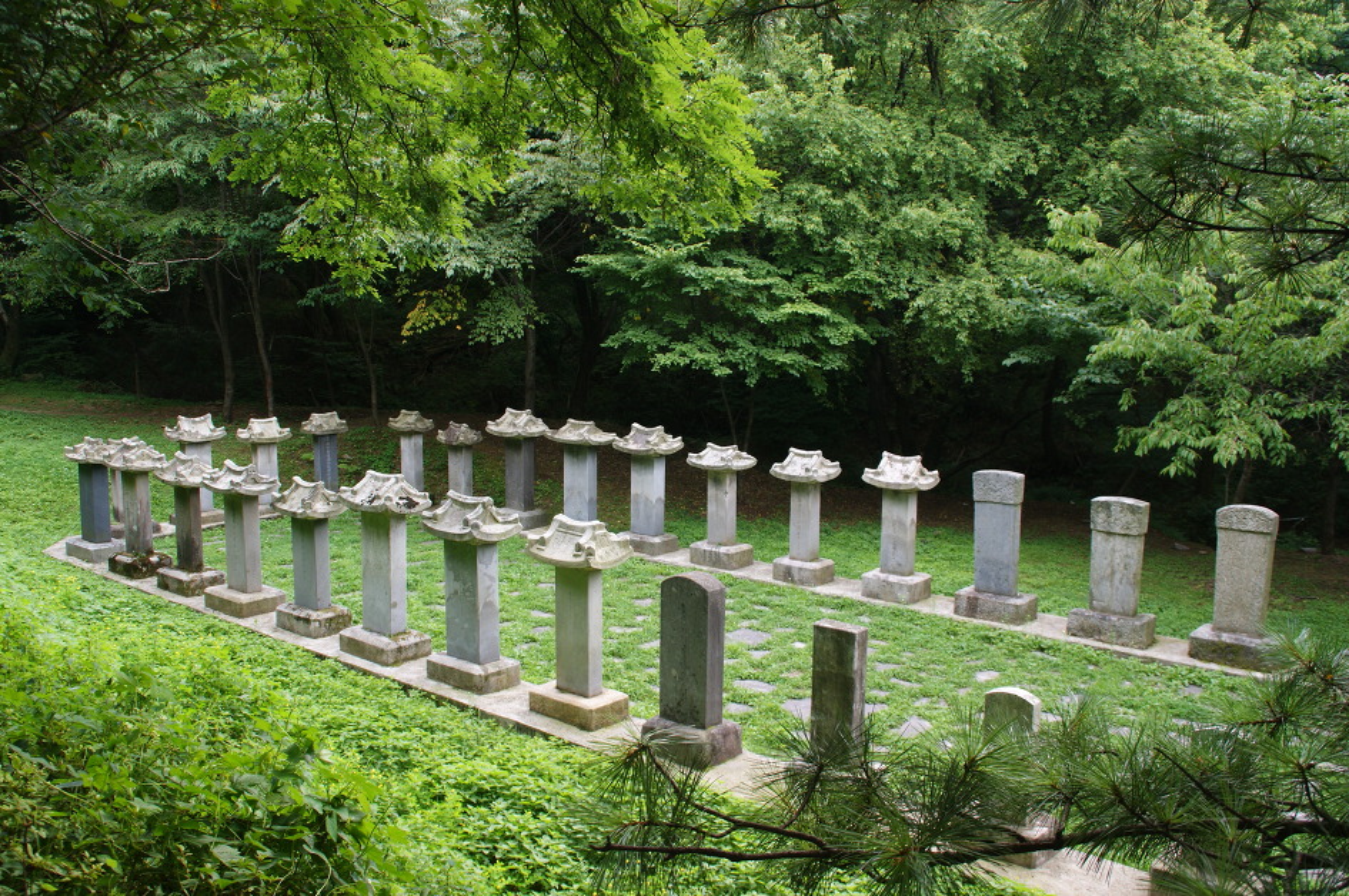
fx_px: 1235
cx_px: 674
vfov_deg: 39.9
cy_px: 448
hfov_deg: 57.3
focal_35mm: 33
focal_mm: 22
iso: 100
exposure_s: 1/40
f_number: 5.6
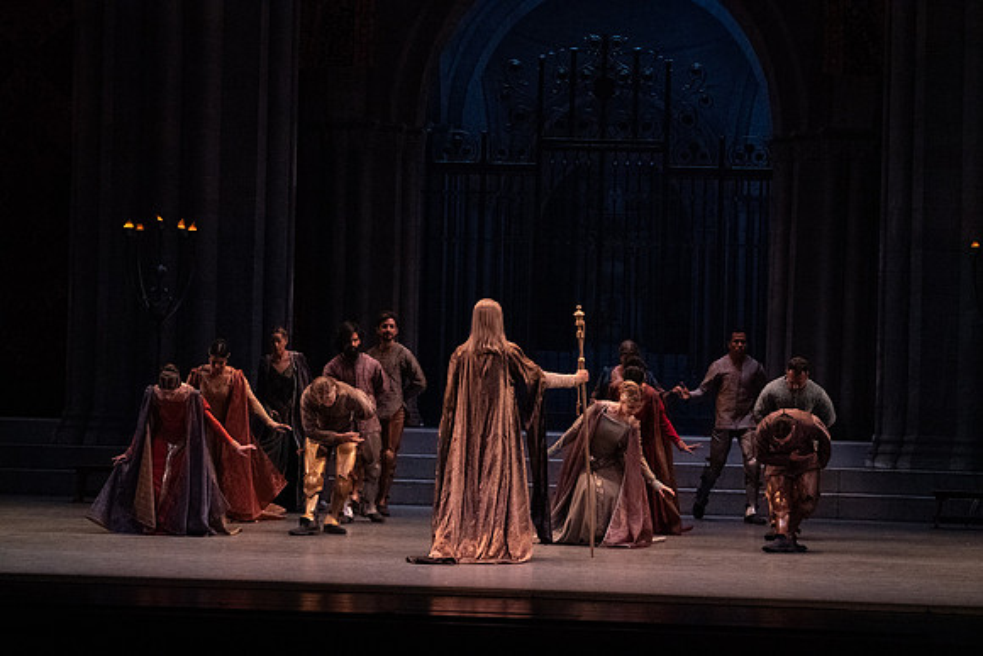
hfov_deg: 17.2
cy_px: 328
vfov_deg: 11.5
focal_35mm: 119
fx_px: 3250
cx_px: 492
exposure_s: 1/320
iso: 20000
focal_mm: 119
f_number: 10
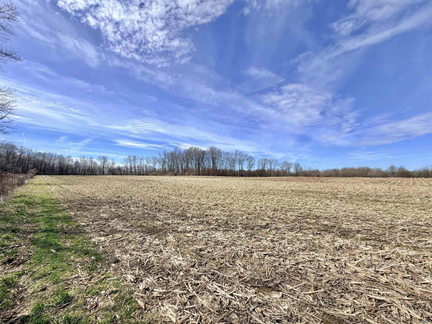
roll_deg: -0.8
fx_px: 175
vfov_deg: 85.7
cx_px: 216
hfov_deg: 102.1
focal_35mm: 14
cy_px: 162
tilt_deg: +5.1
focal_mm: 2.22
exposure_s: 1/1068
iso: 20
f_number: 2.2
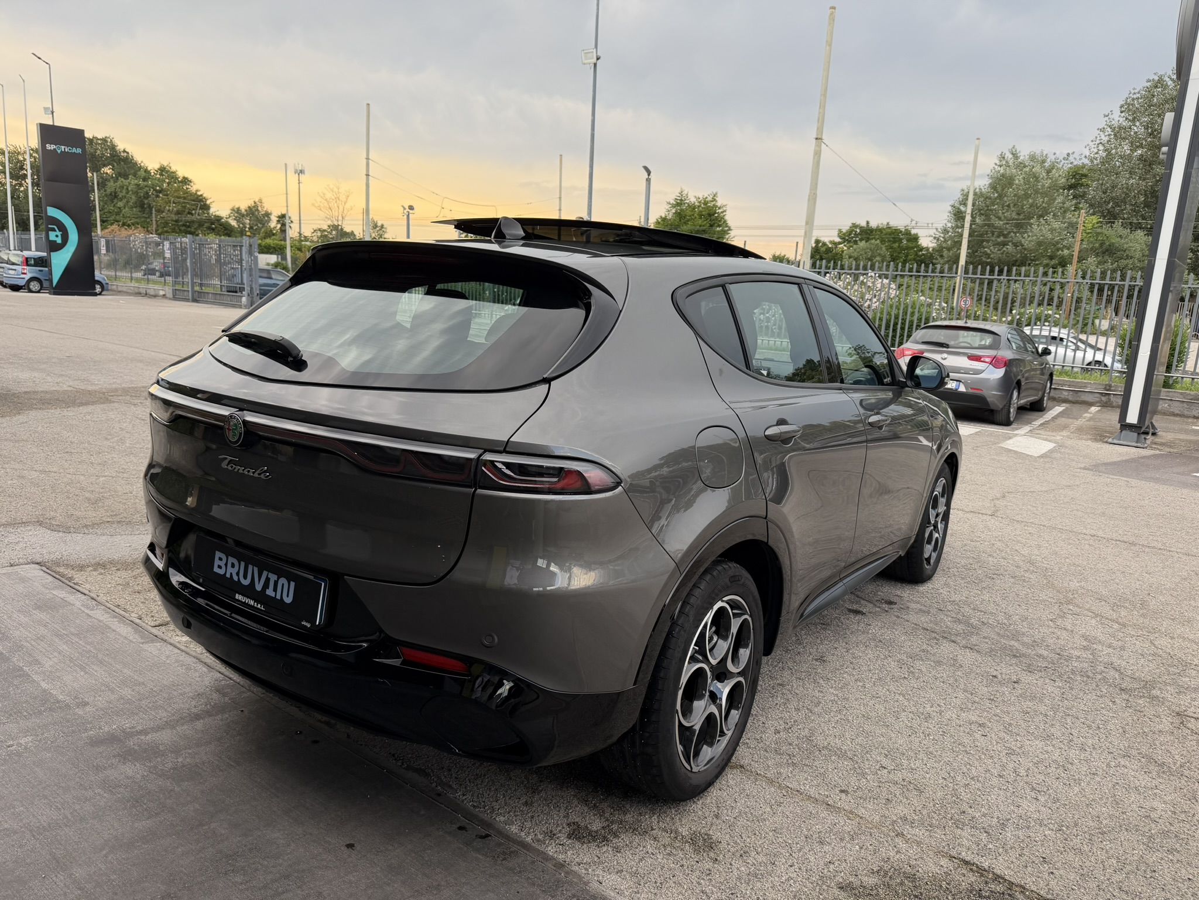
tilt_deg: -11.6
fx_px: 831
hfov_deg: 71.6
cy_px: 450
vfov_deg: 56.8
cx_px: 600
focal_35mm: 24
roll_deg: -3.3
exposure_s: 1/393
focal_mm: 6.76
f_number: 1.78
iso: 80
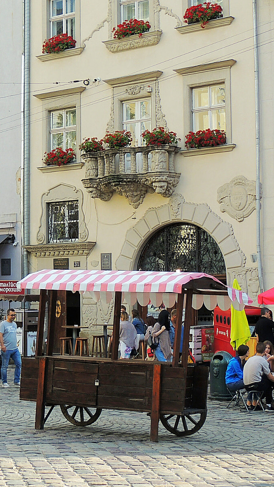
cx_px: 15
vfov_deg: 26.2
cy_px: 244
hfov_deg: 14.7
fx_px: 1046
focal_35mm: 81
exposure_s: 1/200
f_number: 3.7
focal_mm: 9.8
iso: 100
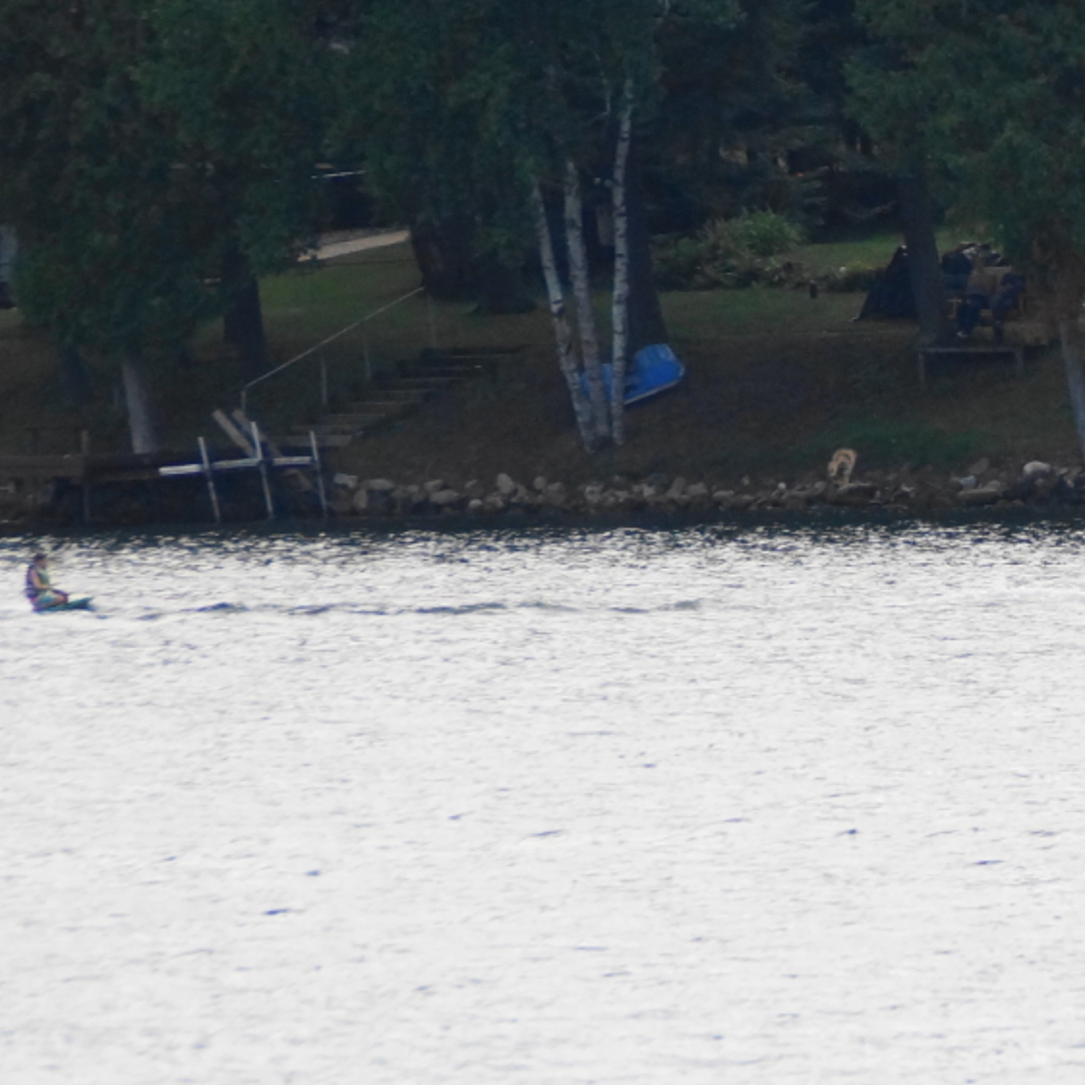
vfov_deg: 3.1
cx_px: 879
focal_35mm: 568
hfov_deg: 3.1
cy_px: 563
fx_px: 20142
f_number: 6.3
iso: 640
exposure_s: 1/400
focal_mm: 250
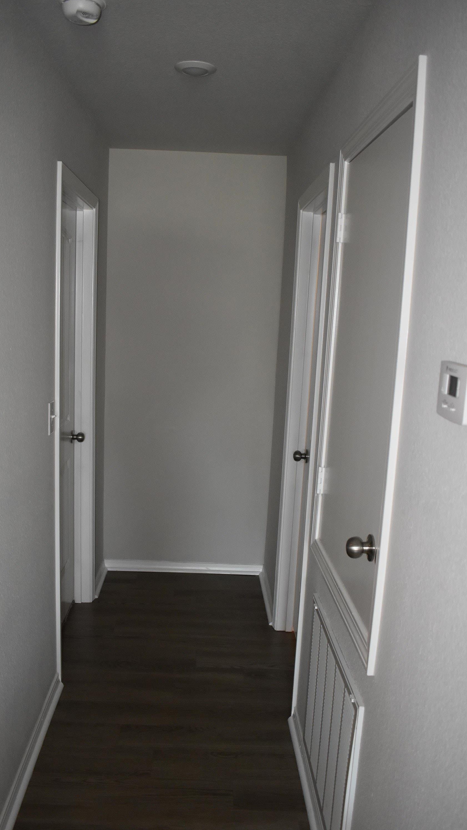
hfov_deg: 40.2
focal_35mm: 29
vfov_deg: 66.1
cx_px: 218
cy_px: 421
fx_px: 638
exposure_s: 1/125
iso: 1600
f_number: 3.5
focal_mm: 18
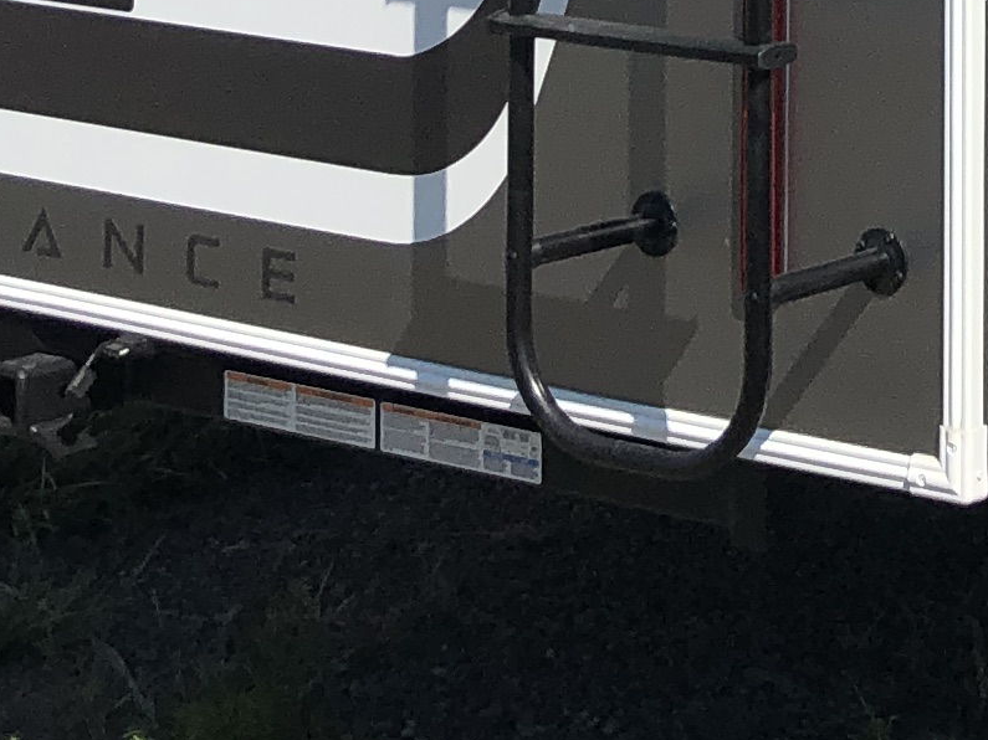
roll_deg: -1.3
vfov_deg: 9.4
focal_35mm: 142
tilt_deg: +4.2
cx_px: 1126
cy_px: -1022
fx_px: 4052
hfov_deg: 13.6
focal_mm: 3.99
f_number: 1.8
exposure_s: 1/3690
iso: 20
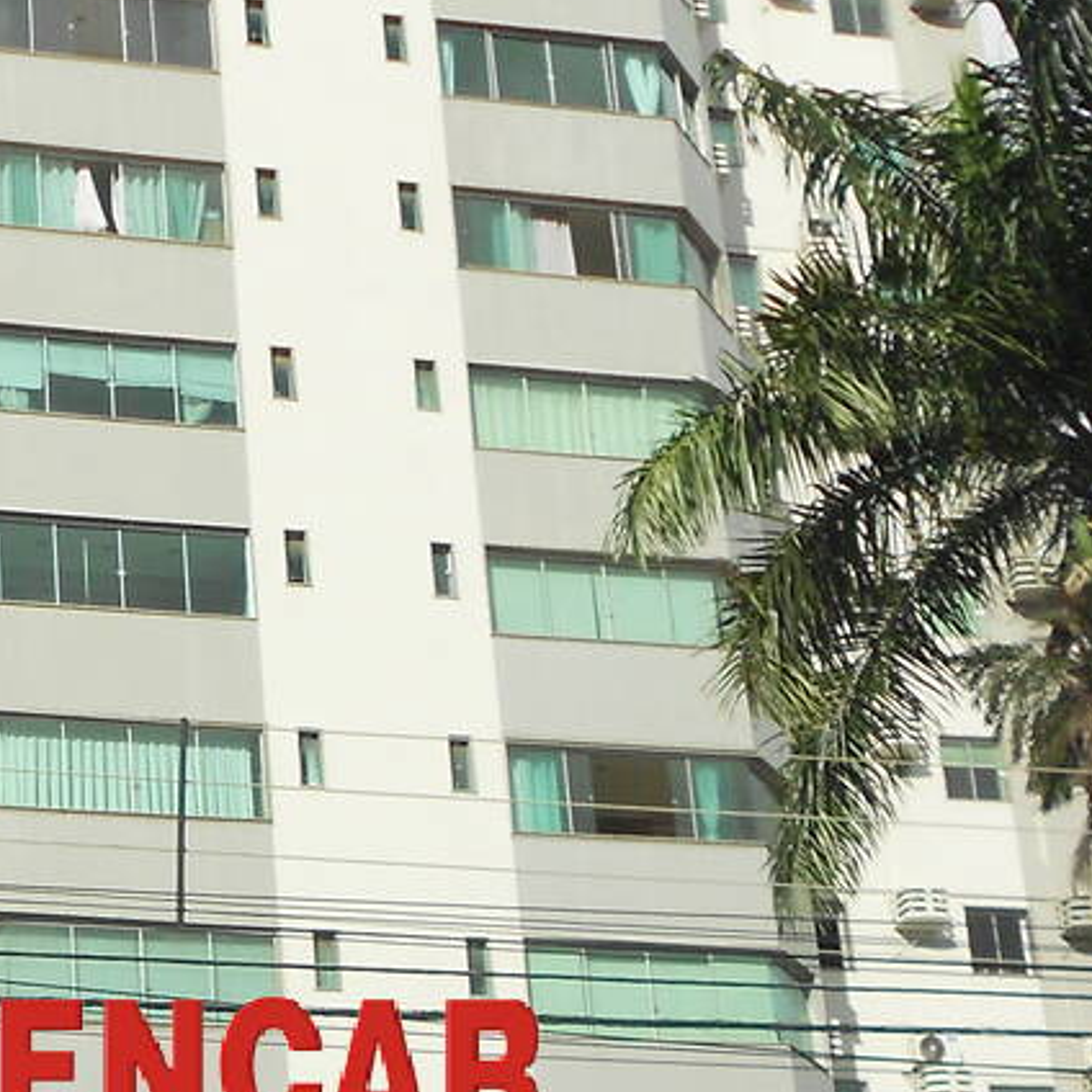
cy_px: 1082
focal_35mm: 78
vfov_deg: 21.4
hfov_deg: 21.7
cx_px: 98
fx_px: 2784
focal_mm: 4.6
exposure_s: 1/1250
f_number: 3.2
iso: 80
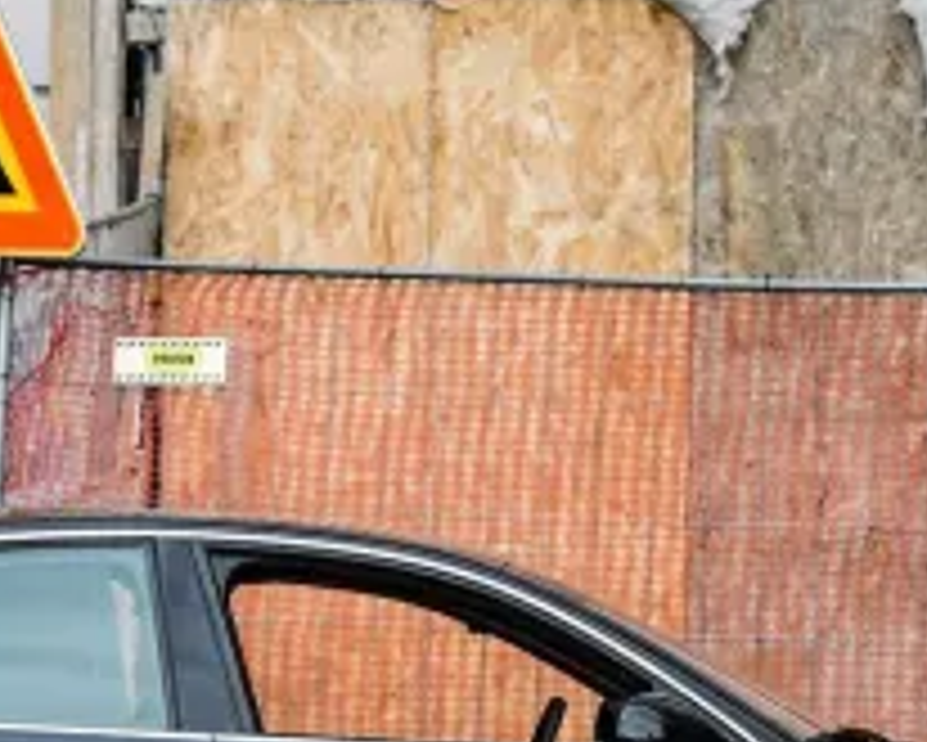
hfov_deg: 4.3
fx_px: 12379
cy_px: 722
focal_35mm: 451
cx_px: 225
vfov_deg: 3.4
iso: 640
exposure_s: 1/4000
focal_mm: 130
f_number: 2.8
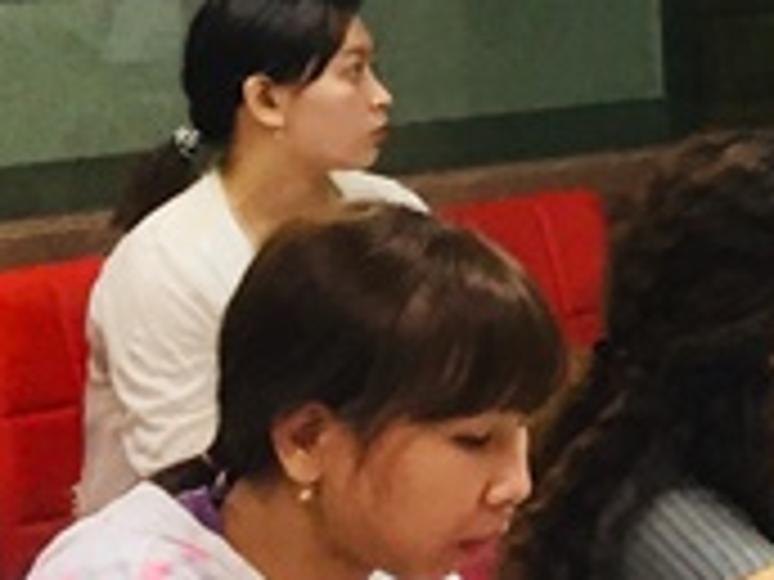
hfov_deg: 9.9
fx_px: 3779
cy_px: -9
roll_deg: +1.4
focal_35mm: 169
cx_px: 1998
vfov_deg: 8.7
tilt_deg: -2.8
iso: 100
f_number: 2.2
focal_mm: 4.15
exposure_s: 1/30
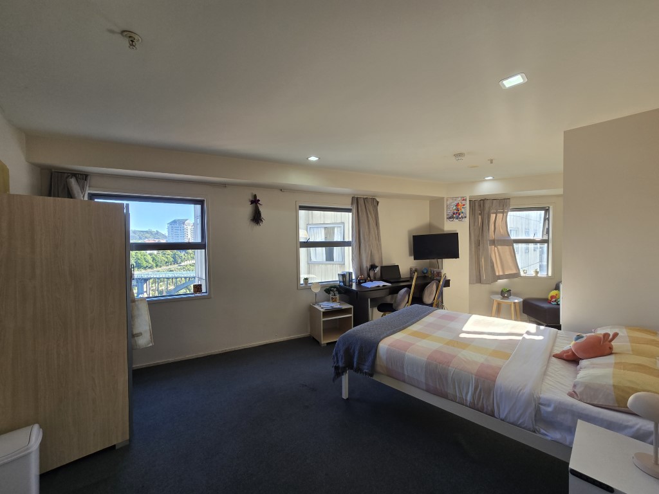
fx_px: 247
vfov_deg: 89.9
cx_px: 330
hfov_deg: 106.2
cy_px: 247
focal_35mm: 13
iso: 50
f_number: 2.2
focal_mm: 2.2
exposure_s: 1/118
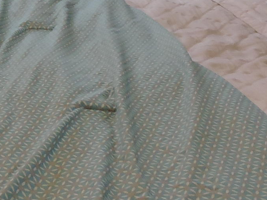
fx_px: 825
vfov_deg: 13.0
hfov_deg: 16.8
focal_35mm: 107
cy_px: -110
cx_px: -123
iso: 220
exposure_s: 1/30
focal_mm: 4.3
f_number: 3.3
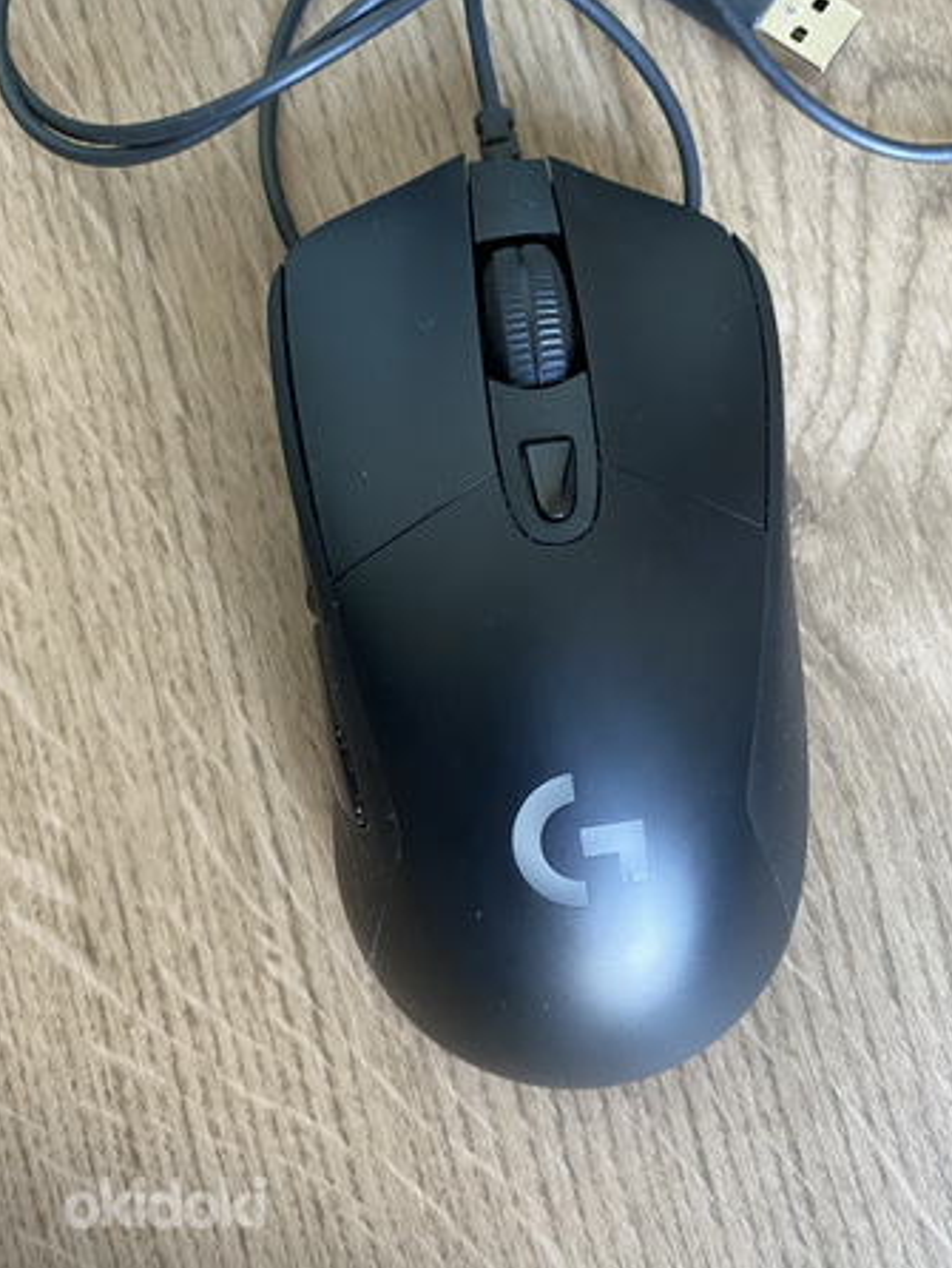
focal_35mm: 28
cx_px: 516
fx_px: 1026
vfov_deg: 63.4
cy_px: 591
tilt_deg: -84.0
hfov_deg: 49.7
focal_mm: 4.25
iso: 500
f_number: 1.8
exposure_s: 1/46
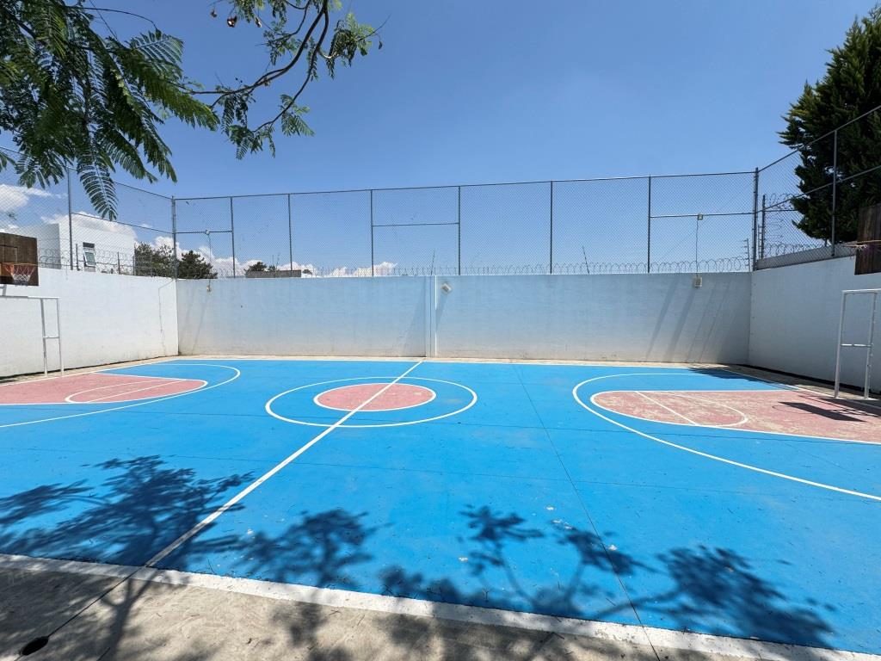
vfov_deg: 85.7
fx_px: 356
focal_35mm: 14
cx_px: 440
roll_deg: +0.1
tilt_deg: -2.5
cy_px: 330
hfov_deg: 102.1
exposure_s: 1/2146
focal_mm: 2.22
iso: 50
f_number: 2.2
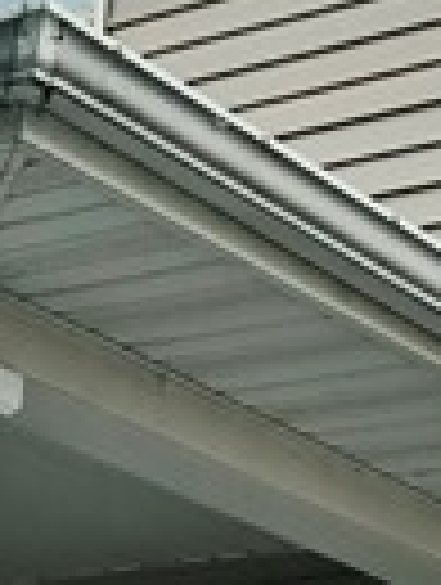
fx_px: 3065
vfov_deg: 10.7
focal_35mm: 181
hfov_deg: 7.9
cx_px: -364
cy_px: 729
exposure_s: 1/400
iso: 12
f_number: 1.7
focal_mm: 6.3
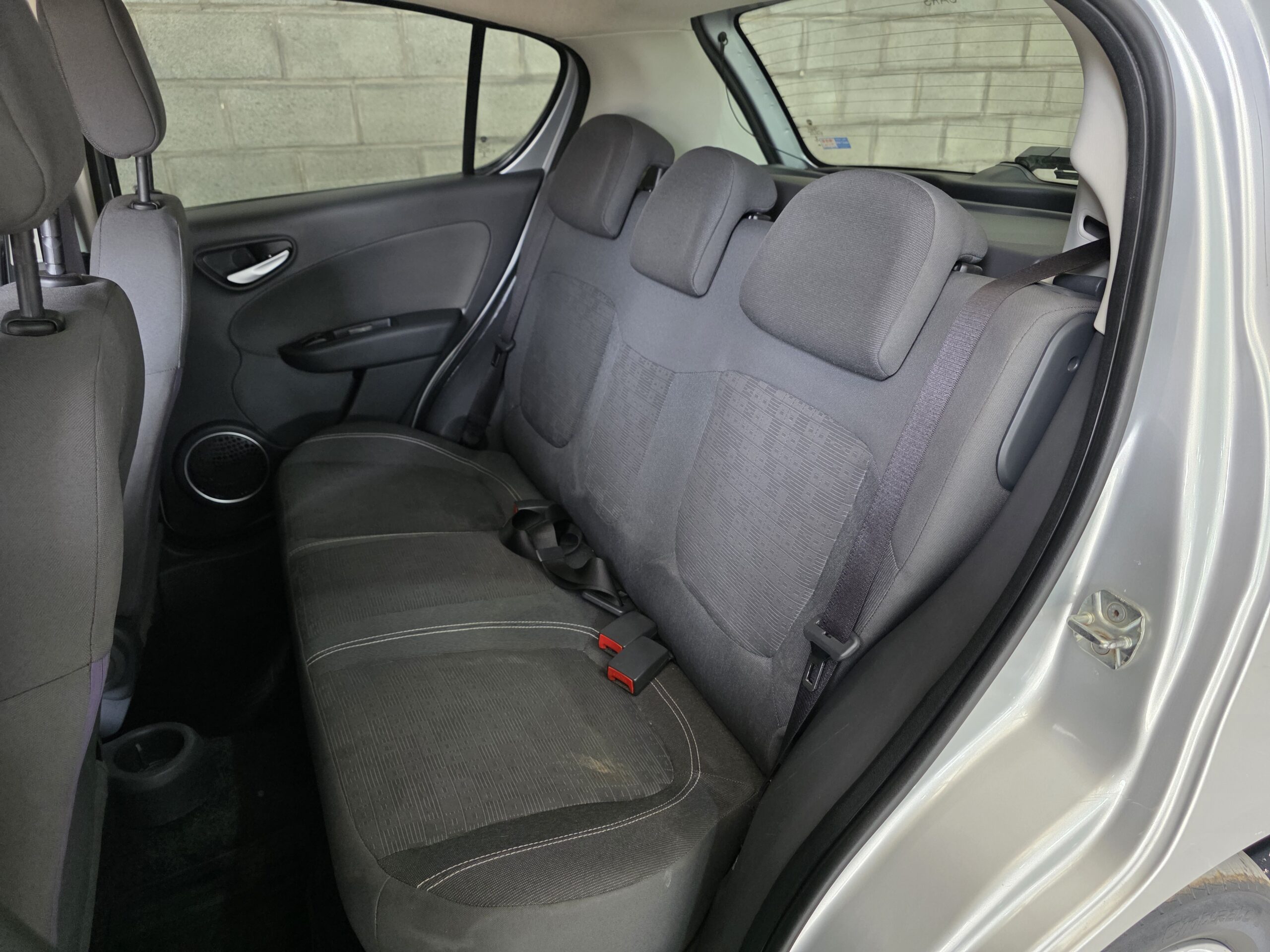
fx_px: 844
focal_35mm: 23
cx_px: 635
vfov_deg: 58.9
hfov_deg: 73.9
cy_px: 476
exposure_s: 1/100
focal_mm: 6.3
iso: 320
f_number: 1.7
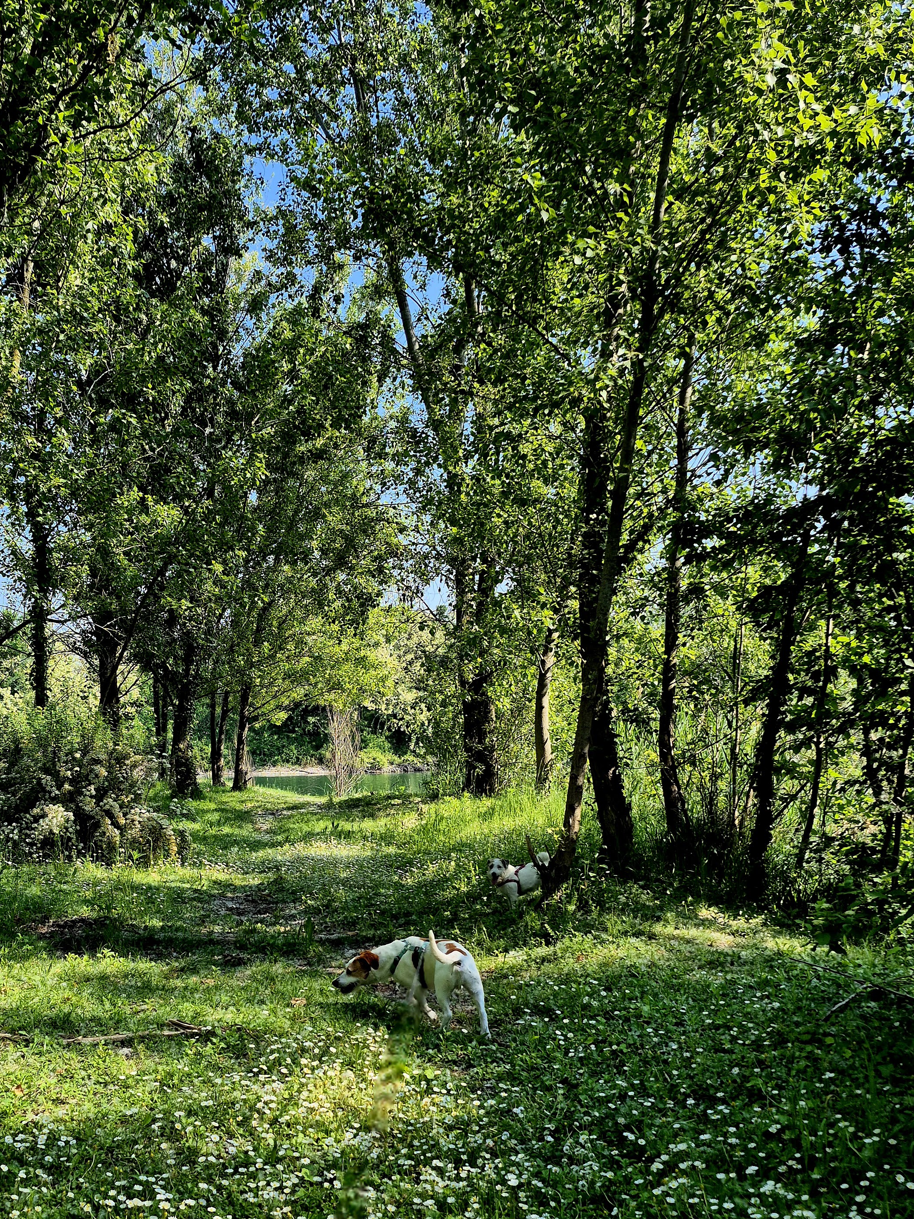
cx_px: 371
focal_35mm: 33
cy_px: 860
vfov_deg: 53.7
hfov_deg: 42.8
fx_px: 1162
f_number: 1.8
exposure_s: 1/714
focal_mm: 5.4
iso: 25
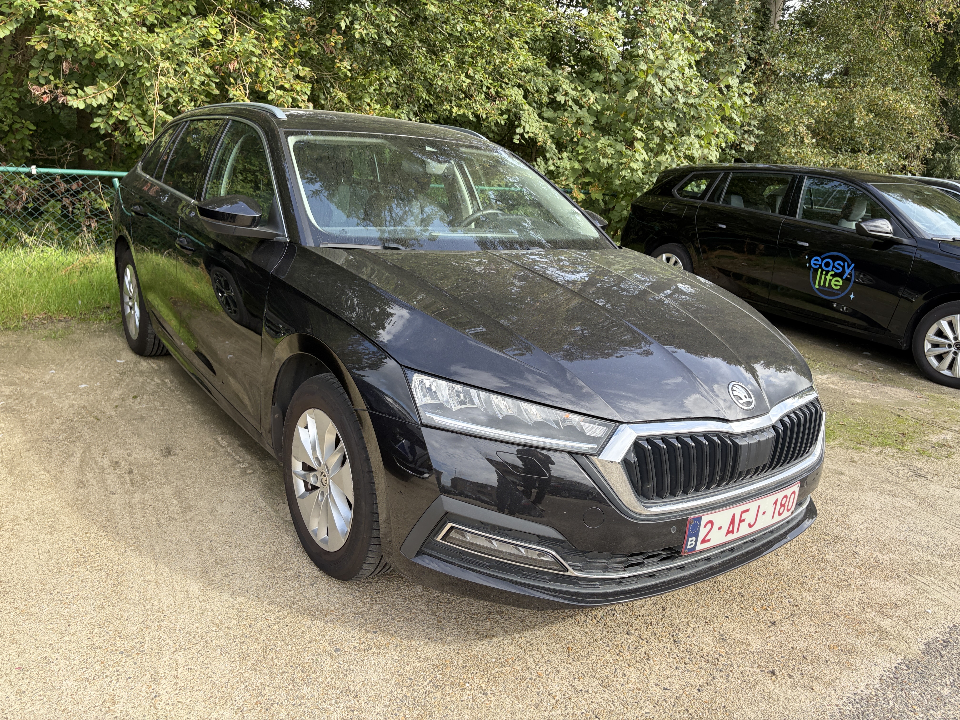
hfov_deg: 67.3
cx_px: 480
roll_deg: -3.4
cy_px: 360
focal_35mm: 26
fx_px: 721
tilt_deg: -8.6
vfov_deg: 53.1
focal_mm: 5.96
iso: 64
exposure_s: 1/623
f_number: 1.6
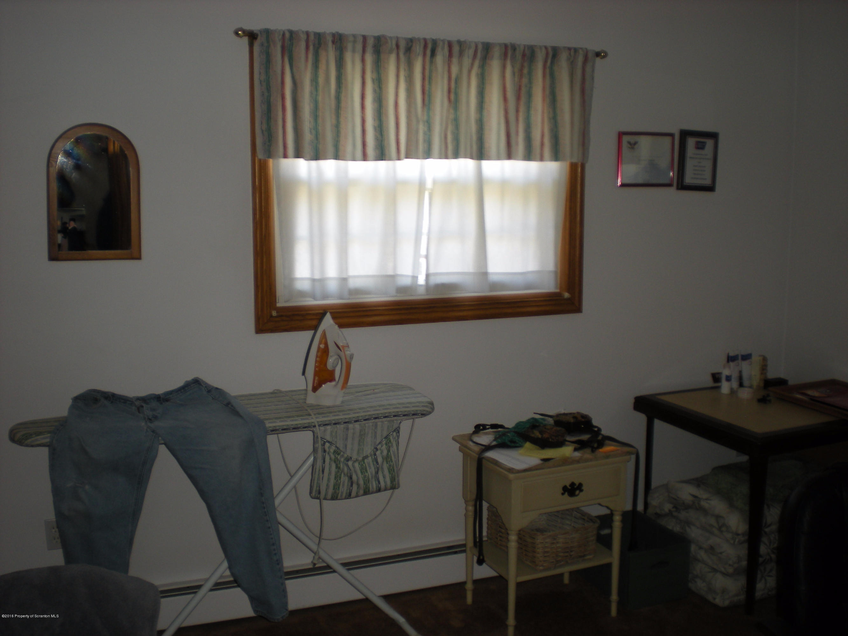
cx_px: 424
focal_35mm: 38
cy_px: 318
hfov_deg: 49.0
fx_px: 931
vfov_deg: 37.7
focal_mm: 6.3
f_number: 3.1
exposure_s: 1/31.1
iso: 64
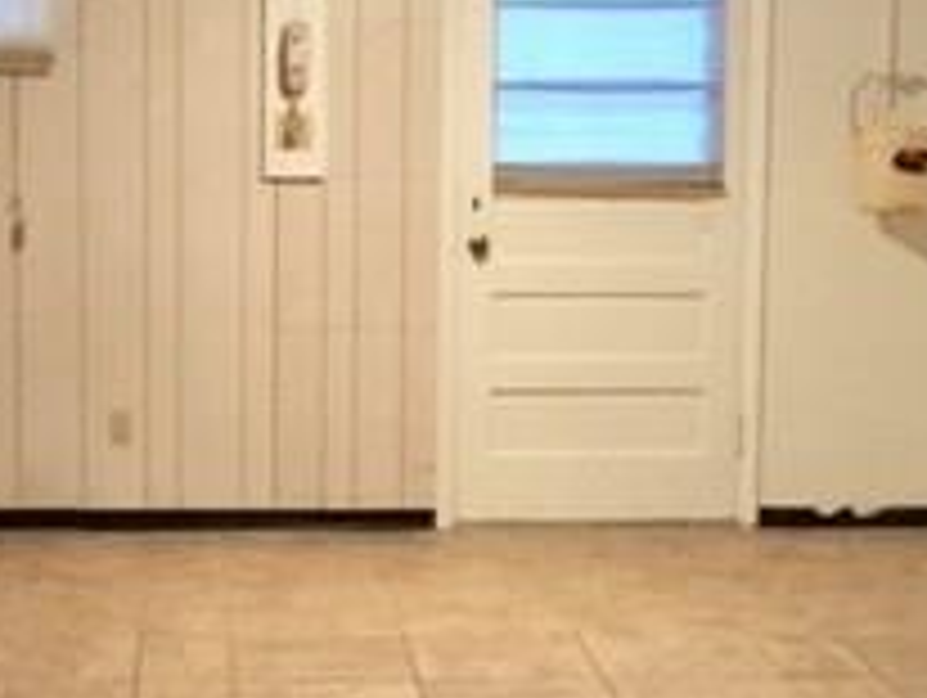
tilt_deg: -5.8
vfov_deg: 16.4
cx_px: 328
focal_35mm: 90
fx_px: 2413
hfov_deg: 21.7
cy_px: 306
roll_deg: +0.2
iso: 400
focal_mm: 4.15
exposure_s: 1/15
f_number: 2.2
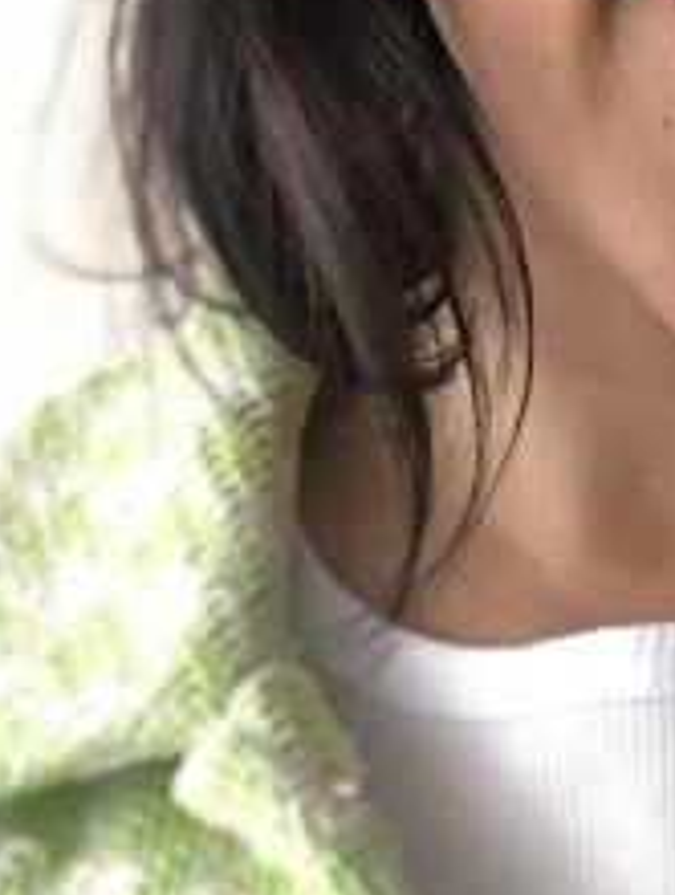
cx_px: 809
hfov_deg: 12.5
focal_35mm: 116
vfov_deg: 16.8
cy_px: 197
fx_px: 3004
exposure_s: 1/17
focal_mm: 2.87
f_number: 2.2
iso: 160
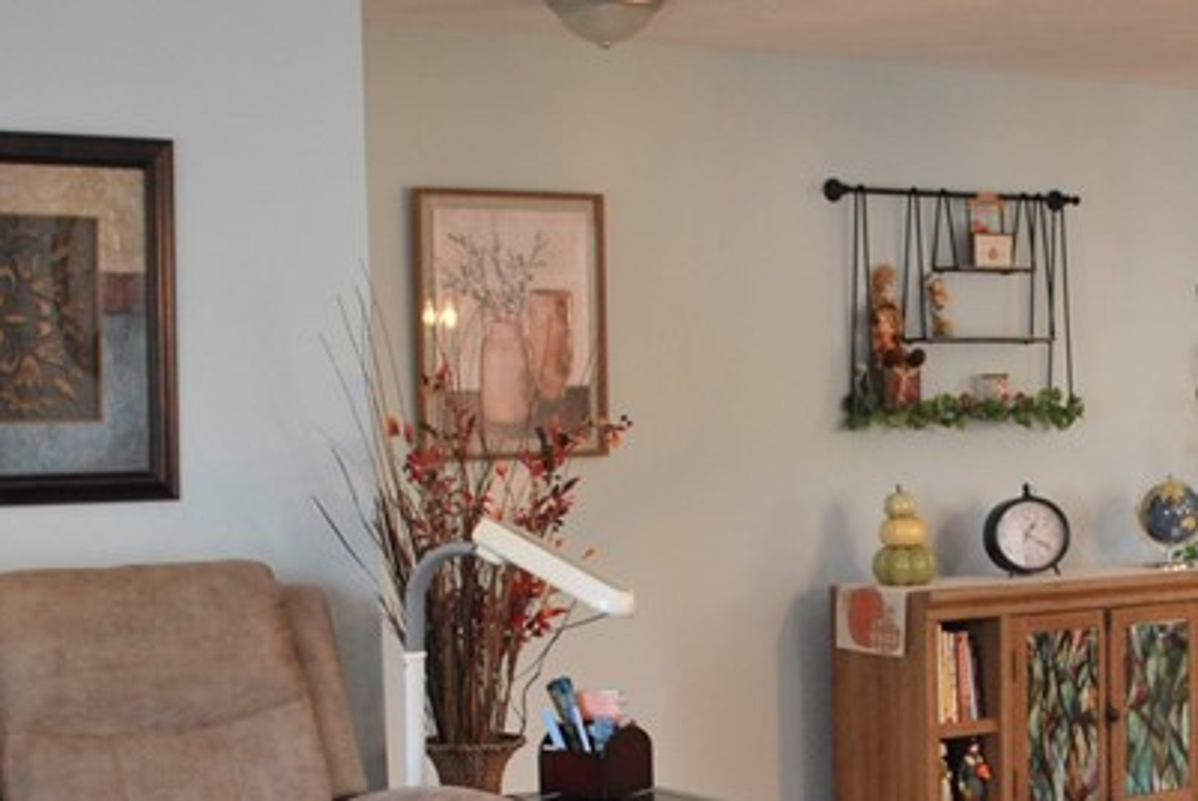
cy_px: 598
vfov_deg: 18.6
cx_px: 960
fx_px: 2431
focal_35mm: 73
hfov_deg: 27.1
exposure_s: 1/30
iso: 280
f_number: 3.5
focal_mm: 18
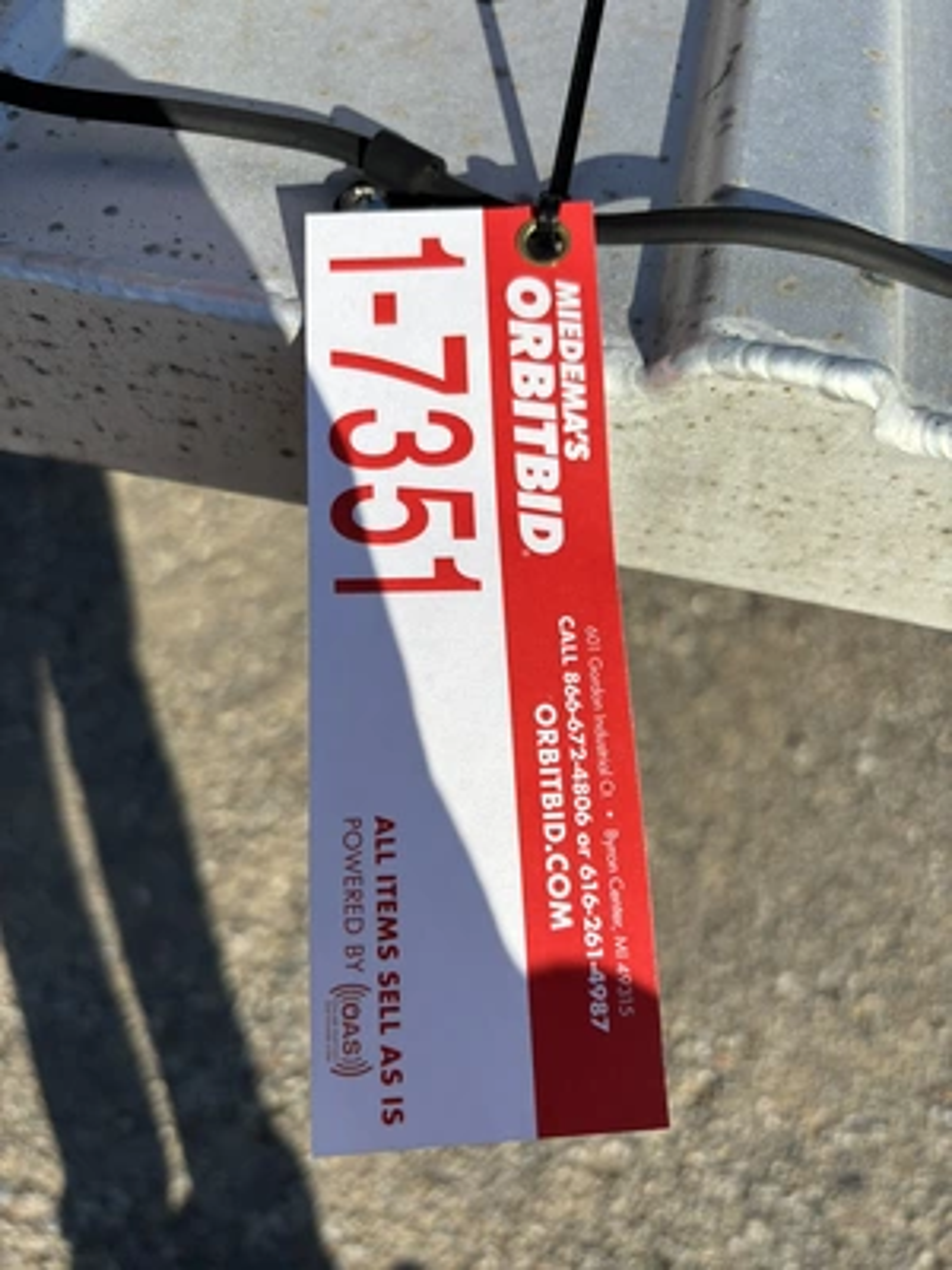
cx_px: 476
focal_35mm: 26
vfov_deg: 67.3
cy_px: 635
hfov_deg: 53.1
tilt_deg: -60.4
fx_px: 953
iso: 50
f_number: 1.6
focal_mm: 5.96
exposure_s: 1/4854
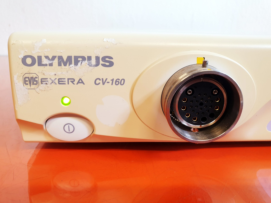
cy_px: 102
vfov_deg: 53.1
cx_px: 136
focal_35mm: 26
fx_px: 204
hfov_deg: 67.3
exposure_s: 1/50
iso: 160
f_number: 2.4
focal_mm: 4.3
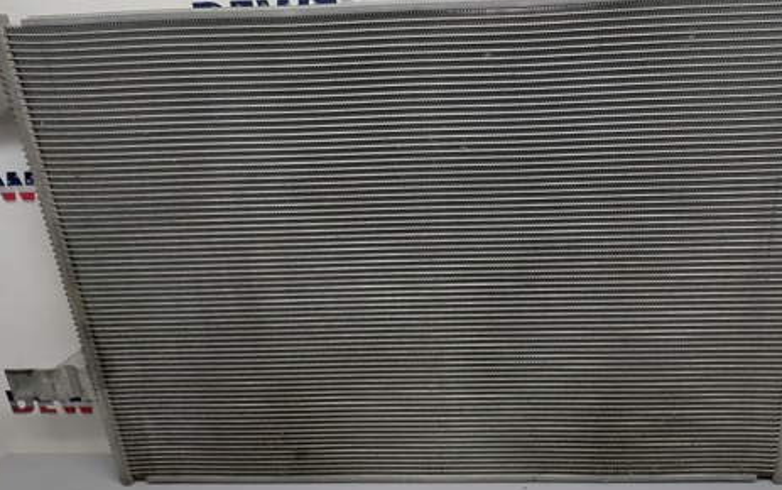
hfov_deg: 48.0
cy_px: 176
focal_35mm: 41
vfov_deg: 31.1
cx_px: 446
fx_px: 874
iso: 100
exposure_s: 1/50
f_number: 1.8
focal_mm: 5.32
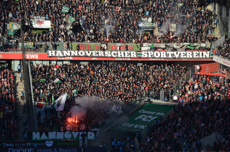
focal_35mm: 164
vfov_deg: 8.4
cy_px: 78
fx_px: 1043
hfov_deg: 12.6
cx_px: 114
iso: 200
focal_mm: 105
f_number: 6.3
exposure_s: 1/640
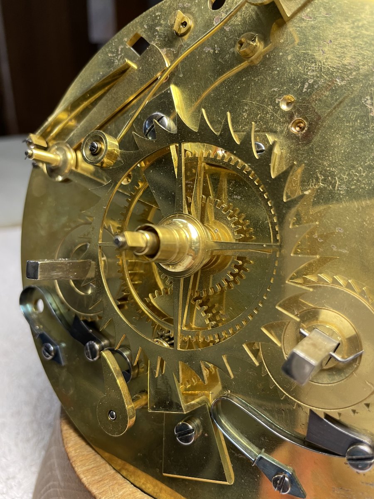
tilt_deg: -25.1
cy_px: 250
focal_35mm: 26
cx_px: 187
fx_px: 375
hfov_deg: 53.1
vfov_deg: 67.3
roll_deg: -1.8
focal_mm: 4.2
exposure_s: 1/50
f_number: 1.6
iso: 64
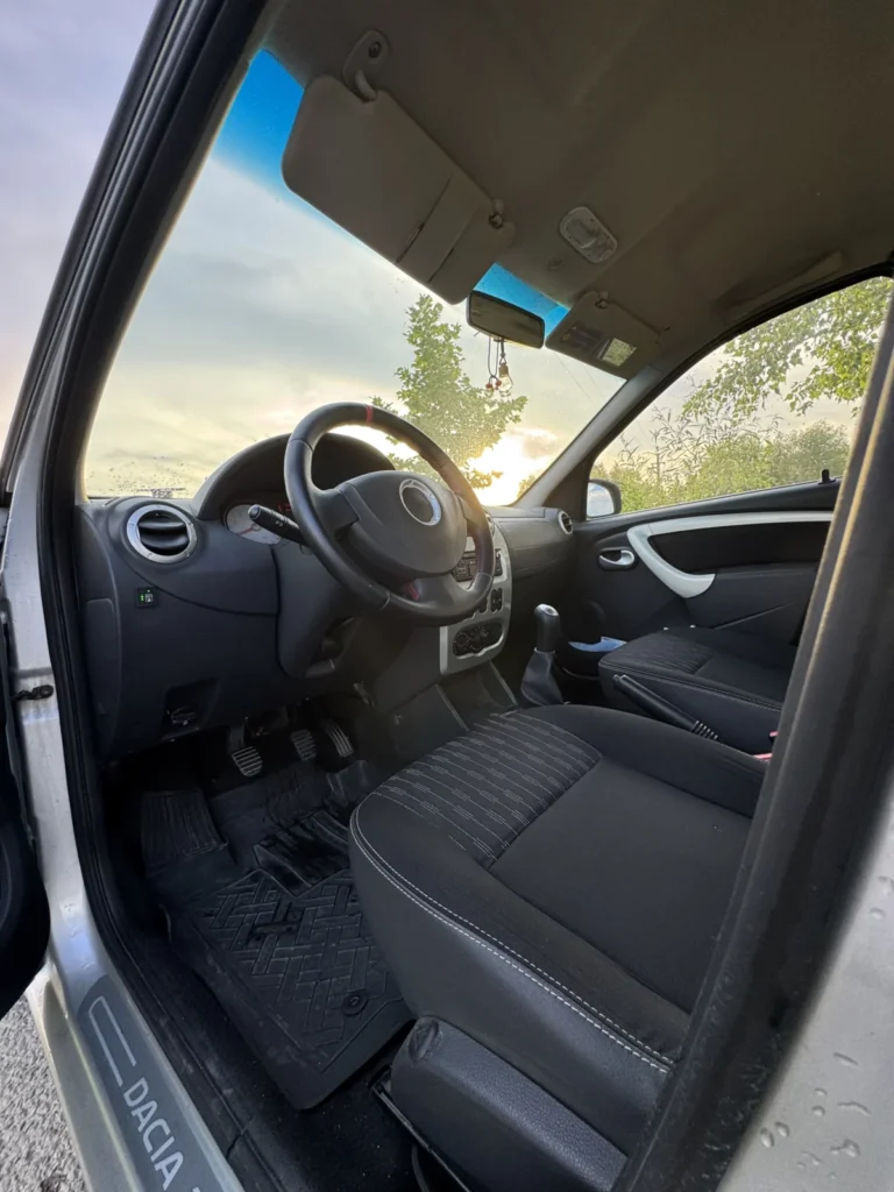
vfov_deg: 102.1
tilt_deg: -5.5
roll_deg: +4.0
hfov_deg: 85.7
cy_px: 596
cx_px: 447
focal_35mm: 14
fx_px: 482
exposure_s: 1/99
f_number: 2.2
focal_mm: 2.22
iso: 50
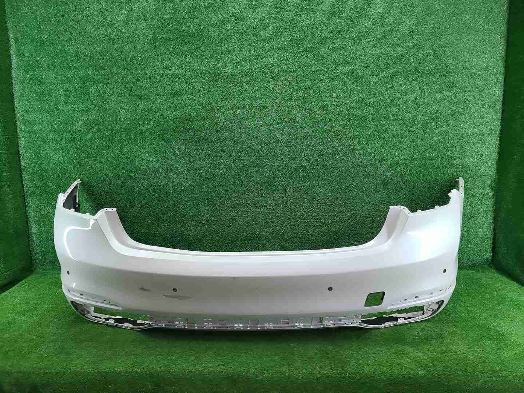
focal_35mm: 26
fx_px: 394
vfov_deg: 53.1
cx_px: 262
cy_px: 196
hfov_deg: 67.3
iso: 113
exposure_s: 1/50
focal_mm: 5.4
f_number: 1.8
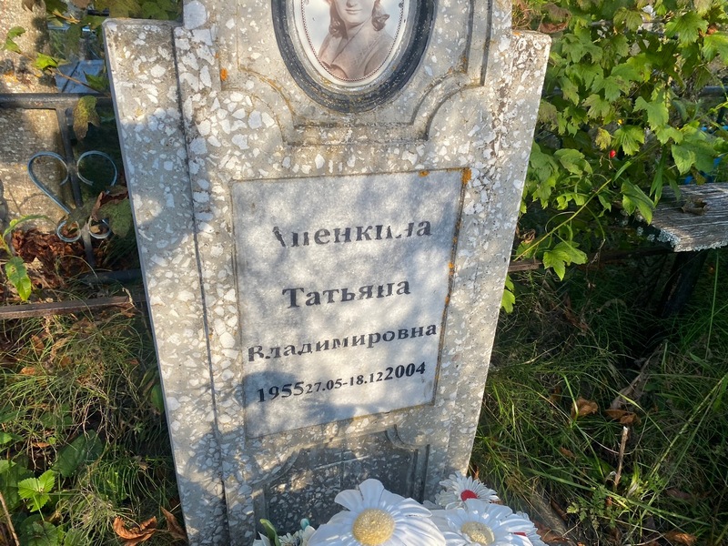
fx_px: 547
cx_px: 364
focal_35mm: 26
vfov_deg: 53.1
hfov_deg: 67.3
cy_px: 273
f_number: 1.8
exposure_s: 1/890
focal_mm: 4.25
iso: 32
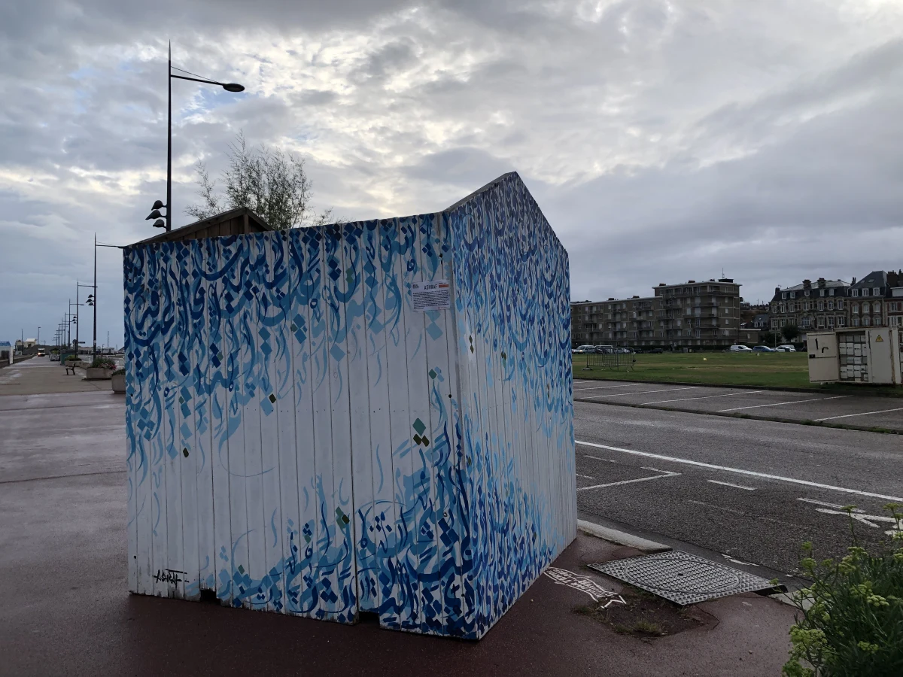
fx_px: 730
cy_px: 338
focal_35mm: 28
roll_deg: +0.6
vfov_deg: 49.7
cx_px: 452
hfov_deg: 63.4
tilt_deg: +3.1
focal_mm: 4
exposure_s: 1/810
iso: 20
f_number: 1.8
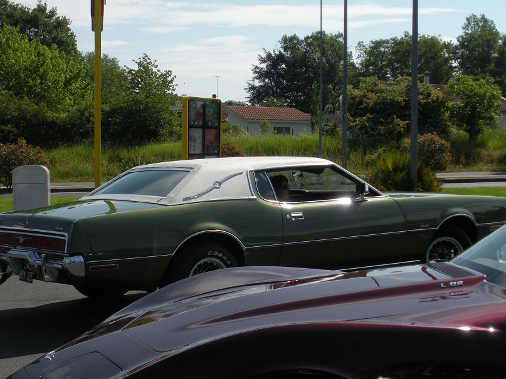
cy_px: 192
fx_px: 921
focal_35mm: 63
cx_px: 255
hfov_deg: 30.7
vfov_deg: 23.3
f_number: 4.6
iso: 64
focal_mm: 11.2
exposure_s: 1/740
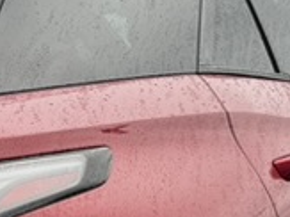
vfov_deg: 9.5
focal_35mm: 151
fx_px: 1264
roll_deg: +0.7
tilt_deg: -12.6
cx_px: -5
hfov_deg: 12.9
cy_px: 331
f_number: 1.78
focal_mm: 6.76
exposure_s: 1/435
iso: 100
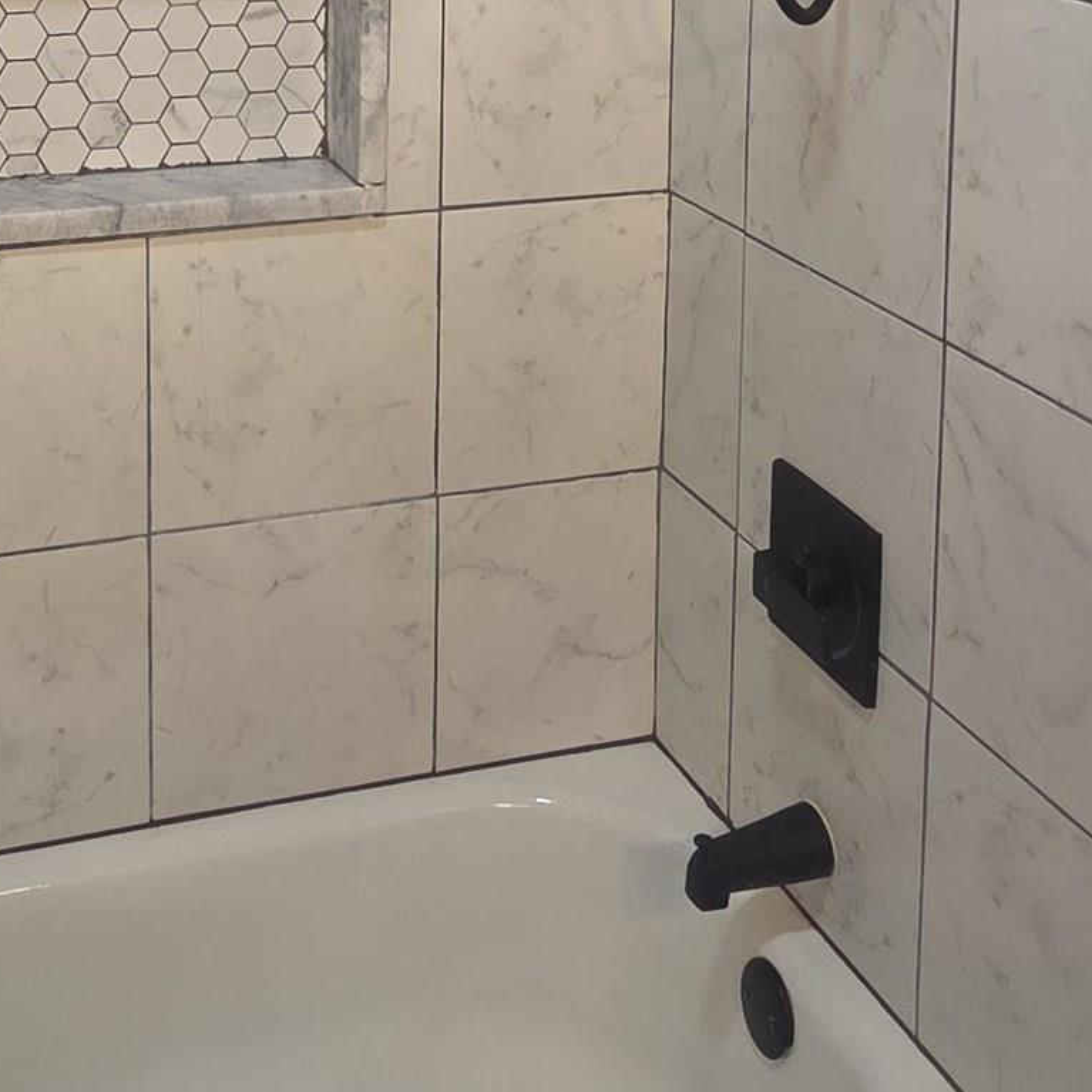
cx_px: 298
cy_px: -127
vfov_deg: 32.2
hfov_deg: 36.1
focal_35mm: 46
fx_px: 1642
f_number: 2.2
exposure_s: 1/60
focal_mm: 2.2
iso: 160
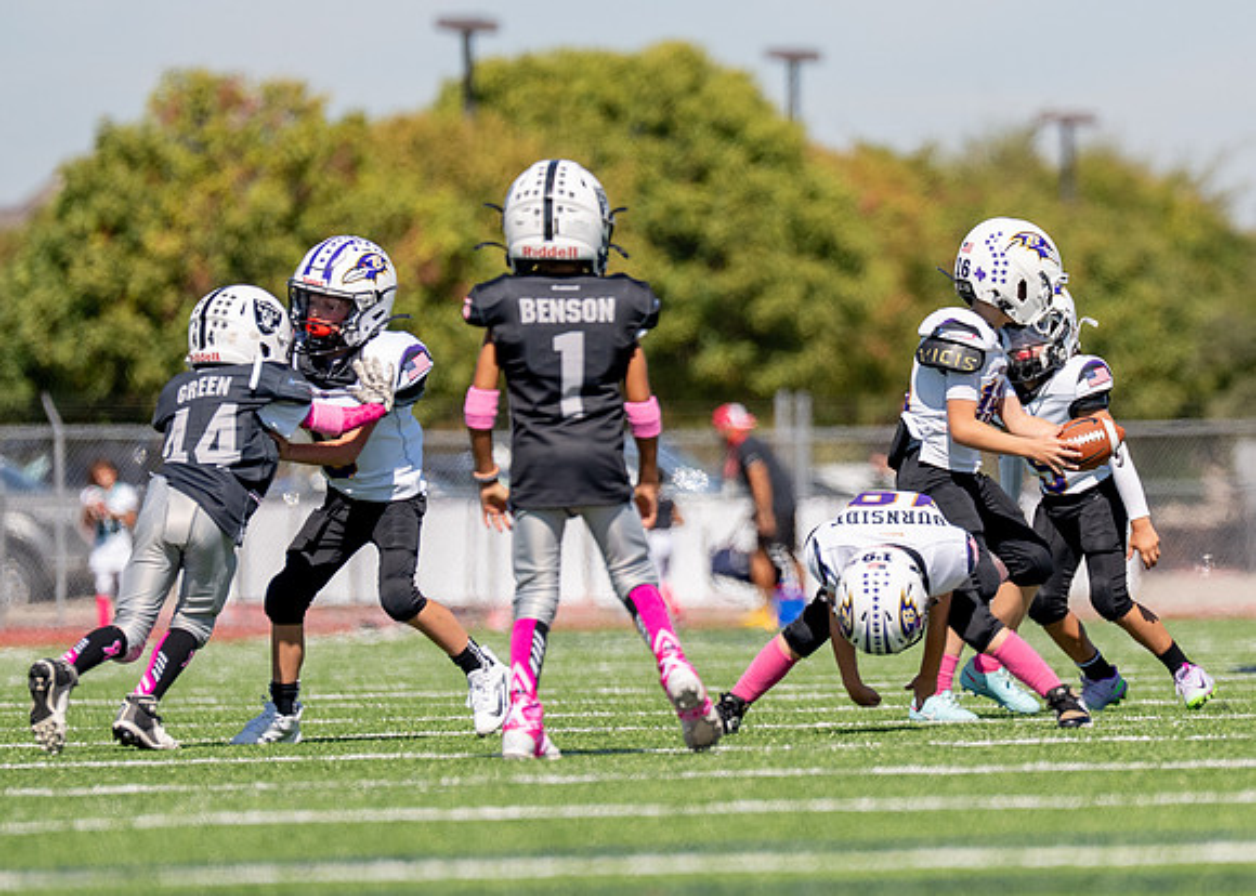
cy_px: 402
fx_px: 15110
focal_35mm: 424
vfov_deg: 3.4
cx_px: 966
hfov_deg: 4.8
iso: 200
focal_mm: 200
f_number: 2.8
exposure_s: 1/5000
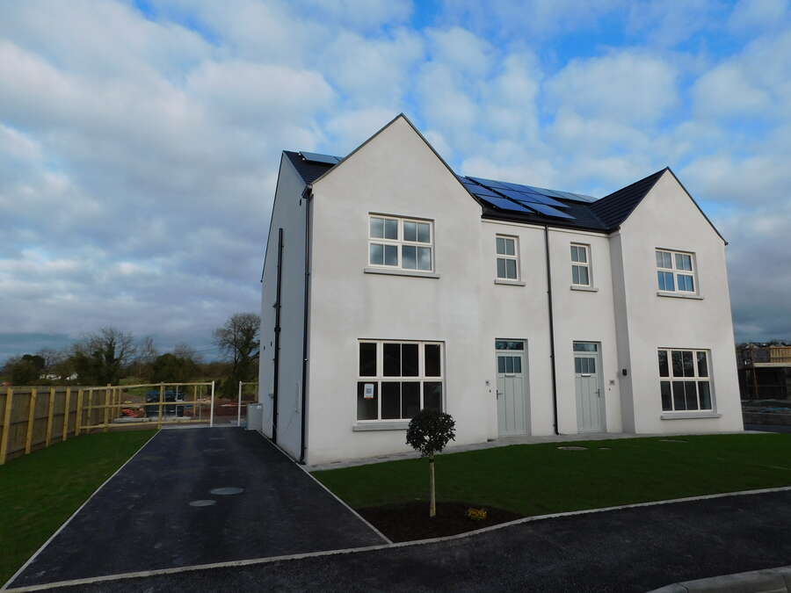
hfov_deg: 73.9
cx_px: 396
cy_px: 296
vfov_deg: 58.9
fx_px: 526
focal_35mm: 23
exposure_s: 1/1250
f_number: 3
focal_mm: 4
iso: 125
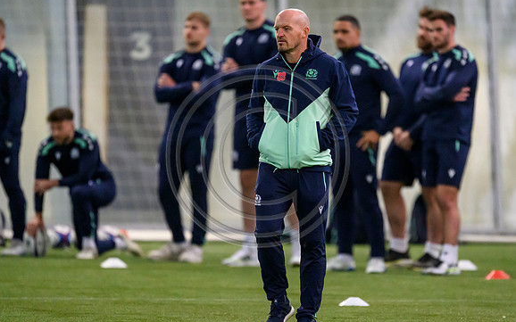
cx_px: 307
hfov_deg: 3.1
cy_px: 162
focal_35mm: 681
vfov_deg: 1.9
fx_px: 9575
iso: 10000
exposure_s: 1/800
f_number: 4
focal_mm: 560
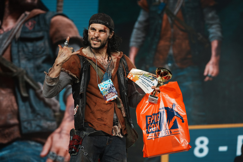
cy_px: 81
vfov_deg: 17.1
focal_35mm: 80
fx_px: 540
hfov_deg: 25.4
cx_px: 122
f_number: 2.8
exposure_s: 1/1000
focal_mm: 80
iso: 400
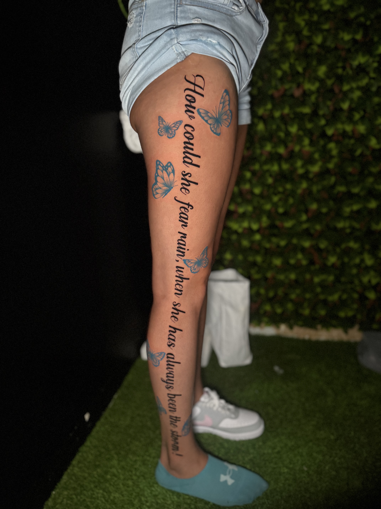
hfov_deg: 56.8
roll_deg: +1.2
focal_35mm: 24
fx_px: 352
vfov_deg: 71.6
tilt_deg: -14.5
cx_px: 190
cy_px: 254
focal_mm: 6.76
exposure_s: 1/30
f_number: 1.78
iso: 1250
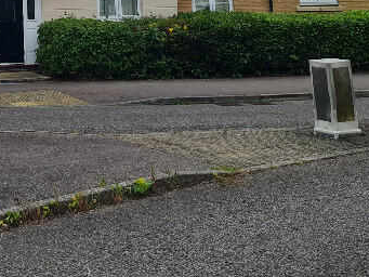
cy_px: -120
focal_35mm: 78
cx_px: -25
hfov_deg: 23.6
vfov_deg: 17.3
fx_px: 832
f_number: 1.8
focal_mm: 5.4
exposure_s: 1/3536
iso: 50
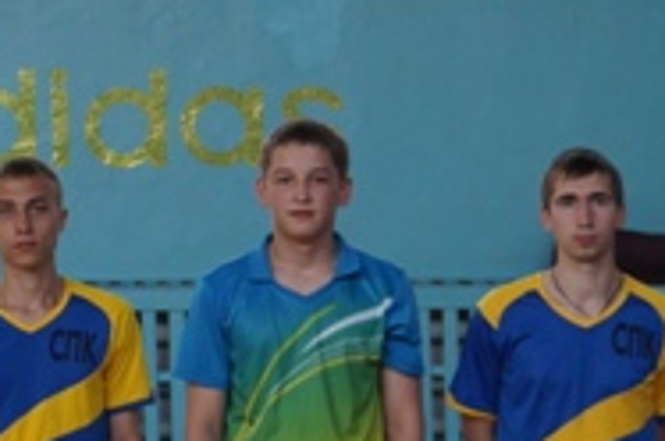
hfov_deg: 11.4
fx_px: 3314
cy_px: 327
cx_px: 28
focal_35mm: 180
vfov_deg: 7.6
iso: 400
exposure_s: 1/160
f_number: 5.6
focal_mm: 35
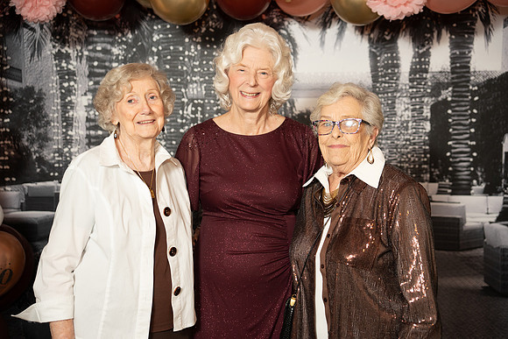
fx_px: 772
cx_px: 254
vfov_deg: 24.8
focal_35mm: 55
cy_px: 170
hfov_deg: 36.4
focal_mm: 54.7
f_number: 2.8
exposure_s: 1/160
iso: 1000
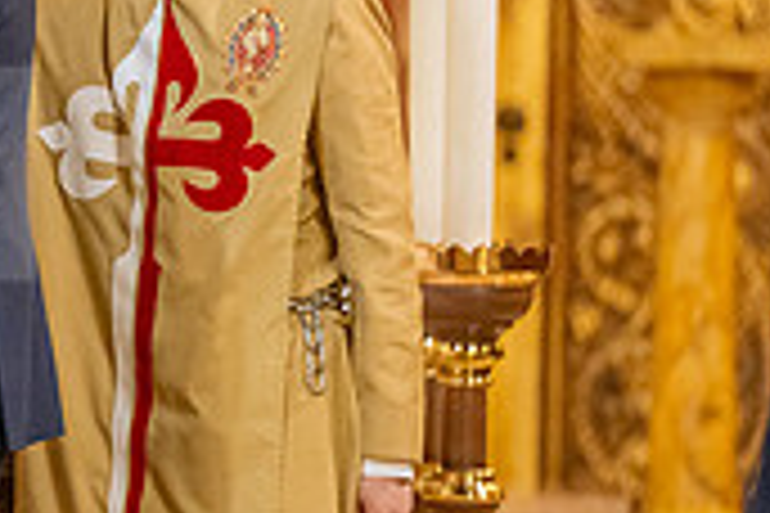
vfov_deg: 2.0
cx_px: -347
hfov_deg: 3.0
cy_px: 173
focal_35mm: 678
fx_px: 14501
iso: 2000
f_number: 2.8
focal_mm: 200
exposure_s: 1/200
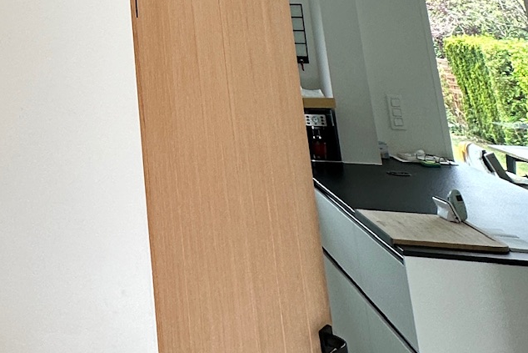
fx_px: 689
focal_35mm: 47
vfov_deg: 23.7
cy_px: -154
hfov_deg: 34.3
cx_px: -94
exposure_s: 1/99
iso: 64
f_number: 2.2
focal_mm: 2.22
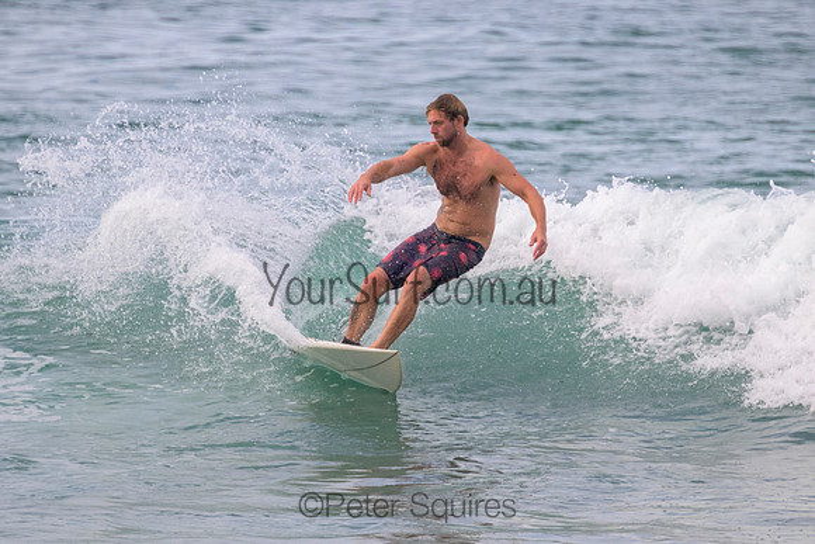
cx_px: 407
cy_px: 241
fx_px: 22400
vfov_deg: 1.4
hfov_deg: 2.1
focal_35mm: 989
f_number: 11
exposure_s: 1/2000
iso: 1400
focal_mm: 800
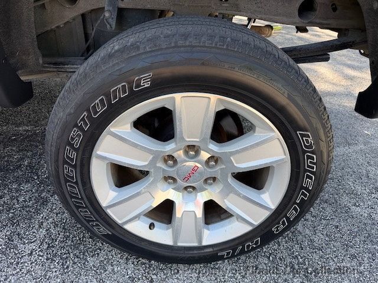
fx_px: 262
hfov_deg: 71.6
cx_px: 189
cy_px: 142
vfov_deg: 56.8
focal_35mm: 24
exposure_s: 1/421
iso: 100
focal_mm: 6.76
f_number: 1.78
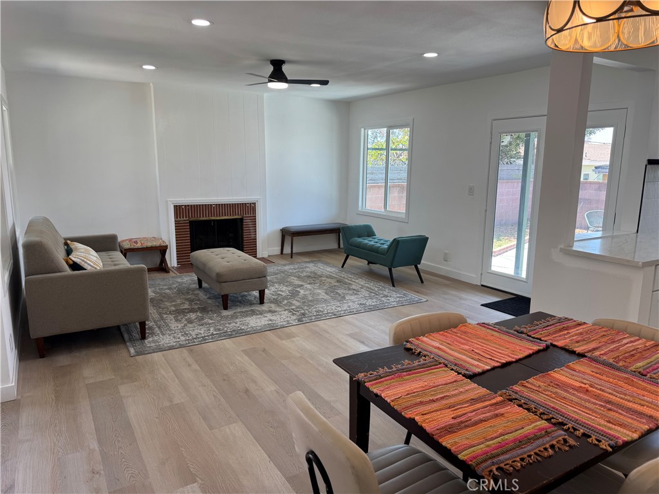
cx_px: 330
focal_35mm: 24
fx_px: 457
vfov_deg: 56.8
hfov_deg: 71.6
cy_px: 247
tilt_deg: -10.7
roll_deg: -0.2
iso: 50
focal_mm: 6.76
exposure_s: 1/126
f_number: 1.78
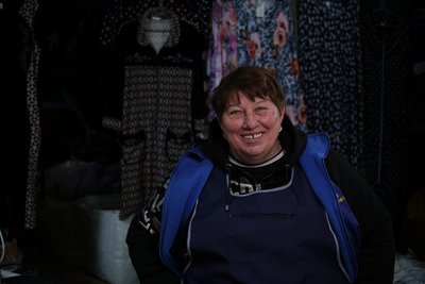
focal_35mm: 70
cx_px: 212
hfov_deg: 28.8
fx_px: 827
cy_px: 142
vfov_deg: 19.5
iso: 100
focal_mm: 70
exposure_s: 1/50
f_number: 5
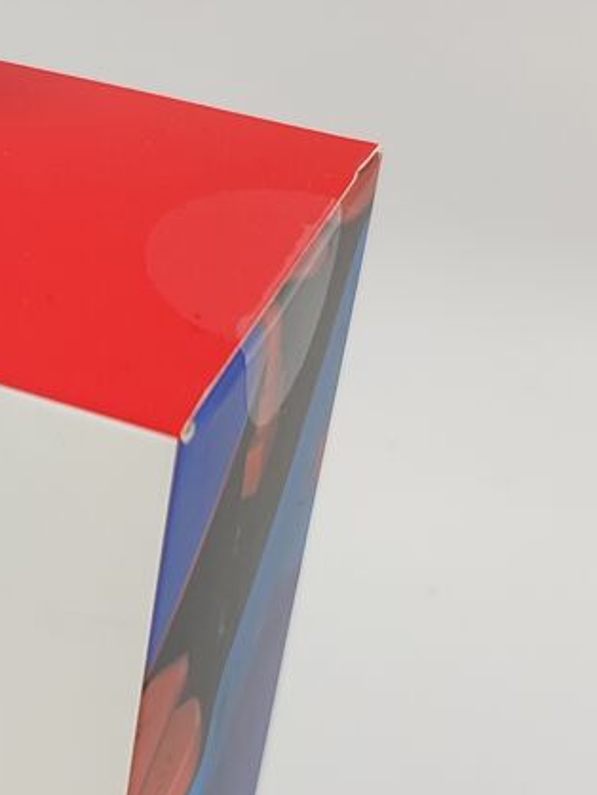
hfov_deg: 15.9
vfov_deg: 22.7
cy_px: 528
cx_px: -262
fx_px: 1976
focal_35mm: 86
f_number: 1.9
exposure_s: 1/100
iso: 400
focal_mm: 6.12
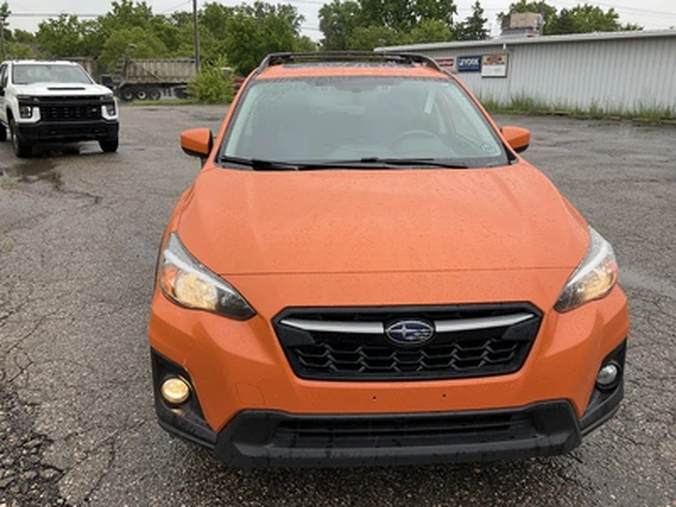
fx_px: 566
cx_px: 338
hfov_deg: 61.7
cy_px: 254
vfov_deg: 48.2
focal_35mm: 29
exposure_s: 1/312
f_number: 1.8
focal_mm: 3
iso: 25
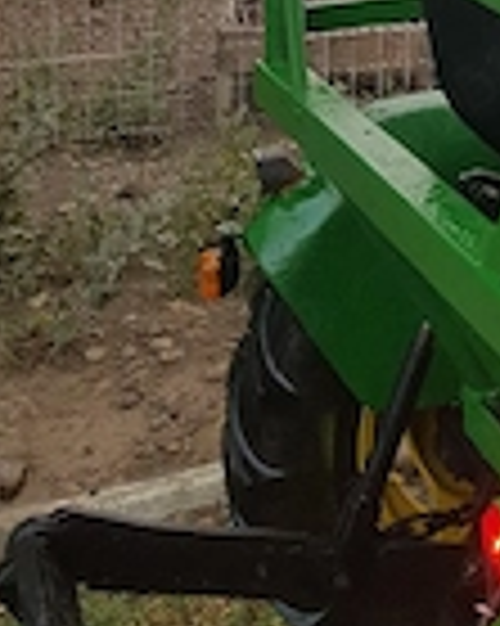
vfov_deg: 22.5
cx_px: 617
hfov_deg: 19.6
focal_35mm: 73
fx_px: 1352
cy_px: -243
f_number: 1.7
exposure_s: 1/100
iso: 50
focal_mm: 4.3
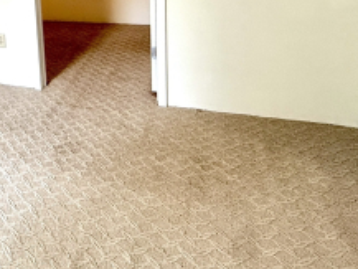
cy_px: 0
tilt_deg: -10.6
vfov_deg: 31.1
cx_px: -73
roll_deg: +6.8
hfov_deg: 34.7
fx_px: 445
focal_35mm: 43
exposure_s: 1/99
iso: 160
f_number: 2.2
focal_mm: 2.22
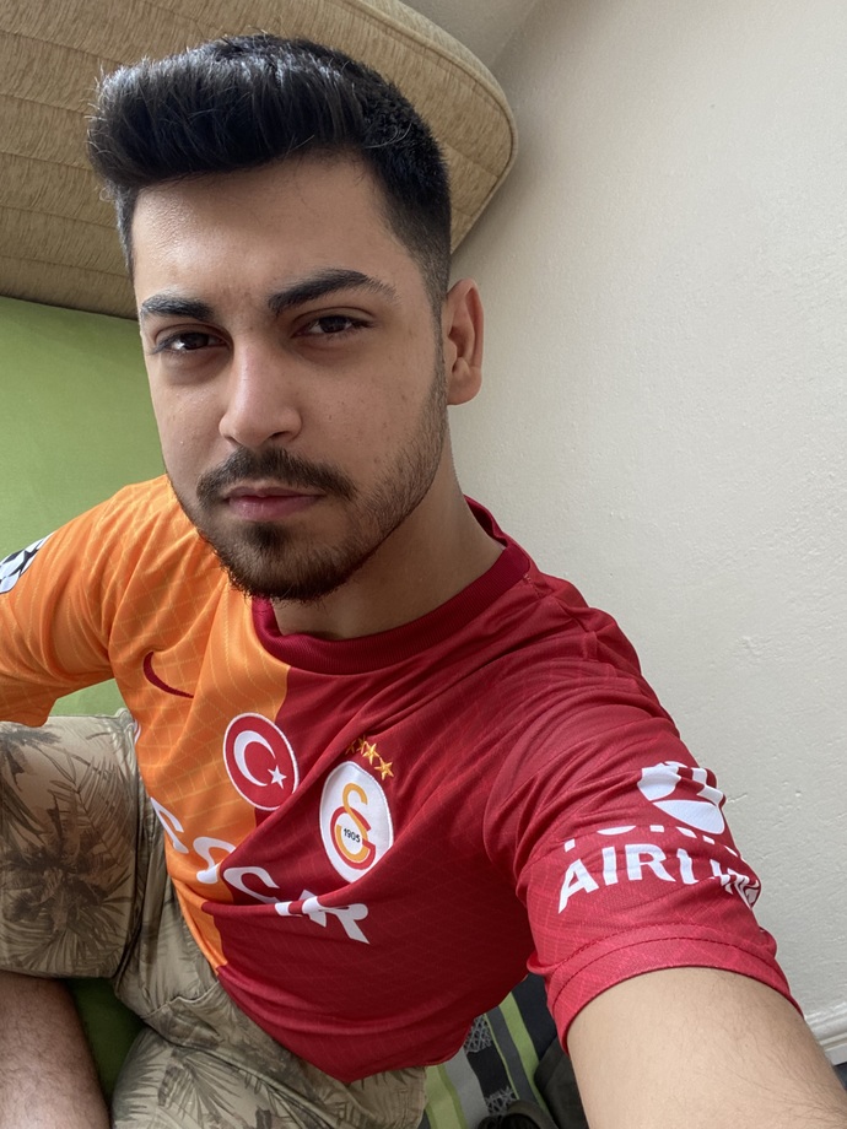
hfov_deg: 46.8
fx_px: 979
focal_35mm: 30
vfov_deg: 60.0
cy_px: 564
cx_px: 424
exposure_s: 1/62
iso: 100
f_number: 2.2
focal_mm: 2.71
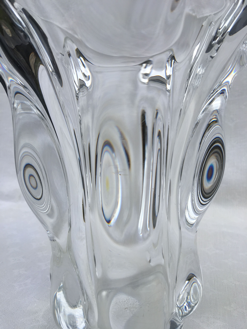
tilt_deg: -5.8
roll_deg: +0.5
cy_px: 164
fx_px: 276
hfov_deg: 48.2
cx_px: 124
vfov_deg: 61.7
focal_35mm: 29
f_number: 2.2
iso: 25
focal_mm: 4.15
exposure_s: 1/434
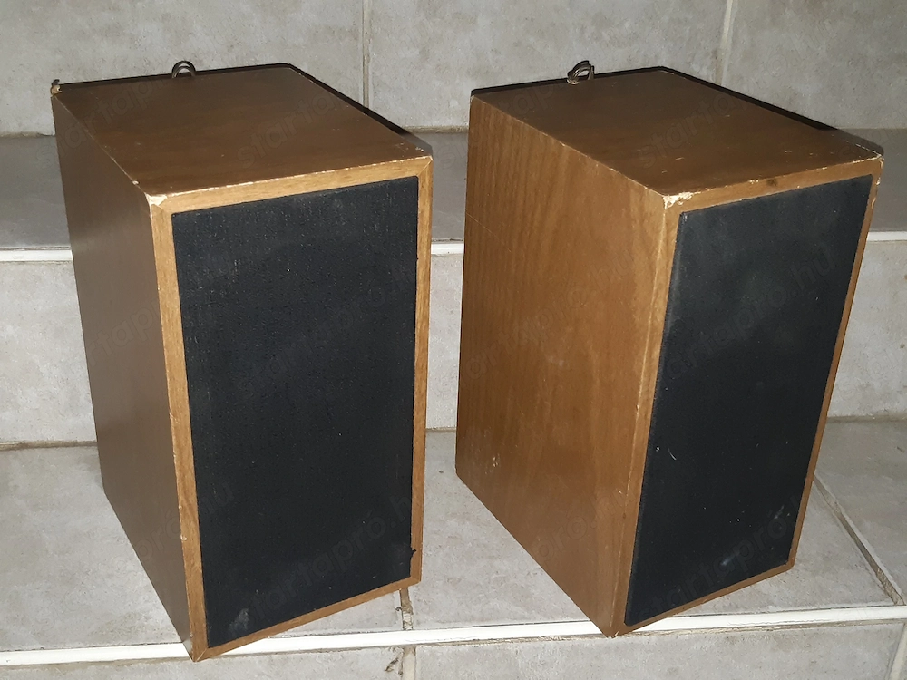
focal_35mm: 26
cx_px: 454
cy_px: 340
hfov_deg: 67.3
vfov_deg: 53.1
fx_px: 681
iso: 200
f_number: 1.7
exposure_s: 1/50
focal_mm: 3.93
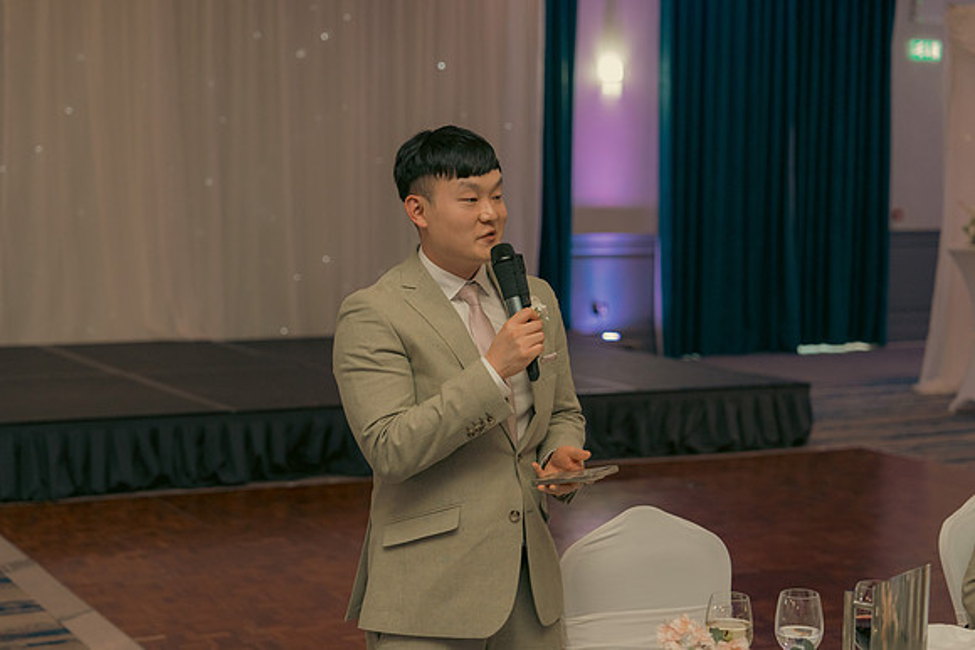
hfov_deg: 28.8
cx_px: 488
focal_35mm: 70
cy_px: 325
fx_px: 1896
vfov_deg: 19.5
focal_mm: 70
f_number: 3.5
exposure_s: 1/160
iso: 2500
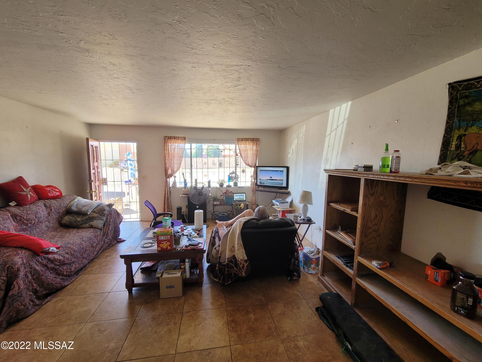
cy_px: 181
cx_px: 241
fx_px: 181
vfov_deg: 89.9
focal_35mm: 13
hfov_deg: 106.2
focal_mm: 2.2
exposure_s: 1/60
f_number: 2.2
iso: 125
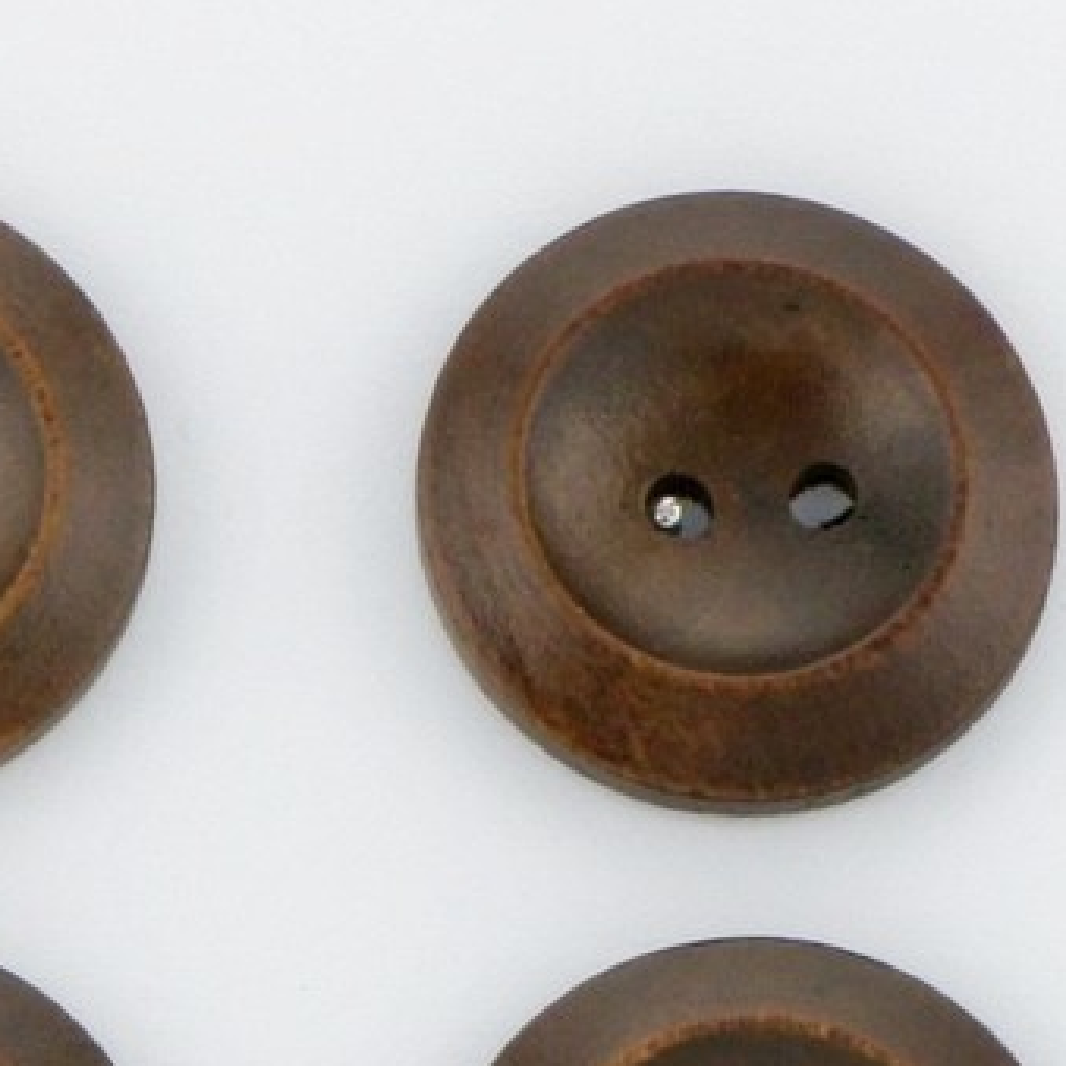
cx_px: 302
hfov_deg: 9.4
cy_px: 909
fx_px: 6485
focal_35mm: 186
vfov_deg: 9.4
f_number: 9
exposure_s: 1/320
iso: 200
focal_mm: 55
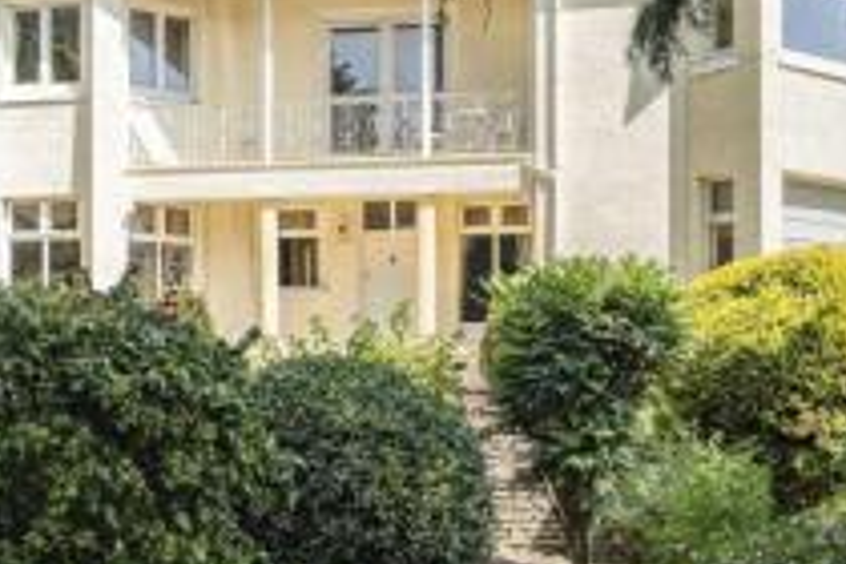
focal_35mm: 53
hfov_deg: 37.1
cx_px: 298
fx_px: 1248
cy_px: 228
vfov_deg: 25.4
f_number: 7.1
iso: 200
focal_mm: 23.5
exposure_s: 1/320
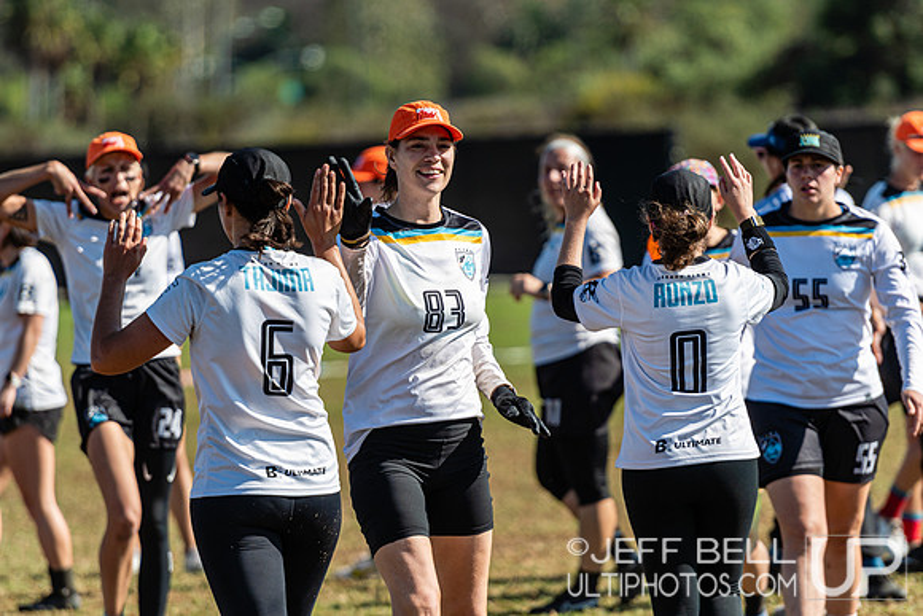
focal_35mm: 300
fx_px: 7693
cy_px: 308
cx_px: 462
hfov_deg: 6.9
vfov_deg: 4.6
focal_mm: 200
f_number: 2.8
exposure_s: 1/3200
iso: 100
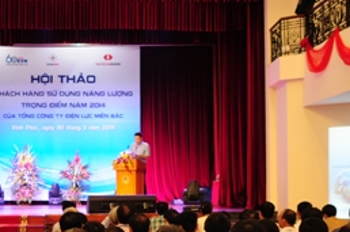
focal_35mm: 73
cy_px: 145
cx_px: 87
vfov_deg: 18.6
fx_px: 708
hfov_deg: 27.4
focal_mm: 28
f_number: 2
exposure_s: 1/100
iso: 800
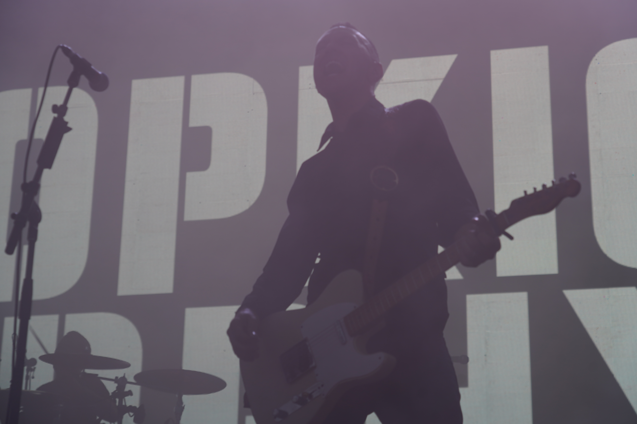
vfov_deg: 17.7
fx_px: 1362
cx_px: 318
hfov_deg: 26.3
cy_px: 212
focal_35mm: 77
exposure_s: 1/160
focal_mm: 77
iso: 160
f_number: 5
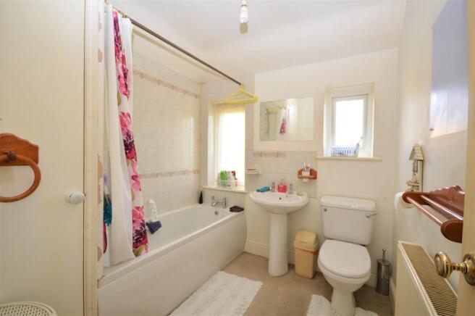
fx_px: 198
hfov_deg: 100.4
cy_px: 158
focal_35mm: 15
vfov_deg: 77.2
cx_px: 238
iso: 450
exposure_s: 1/60
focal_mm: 10
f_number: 4
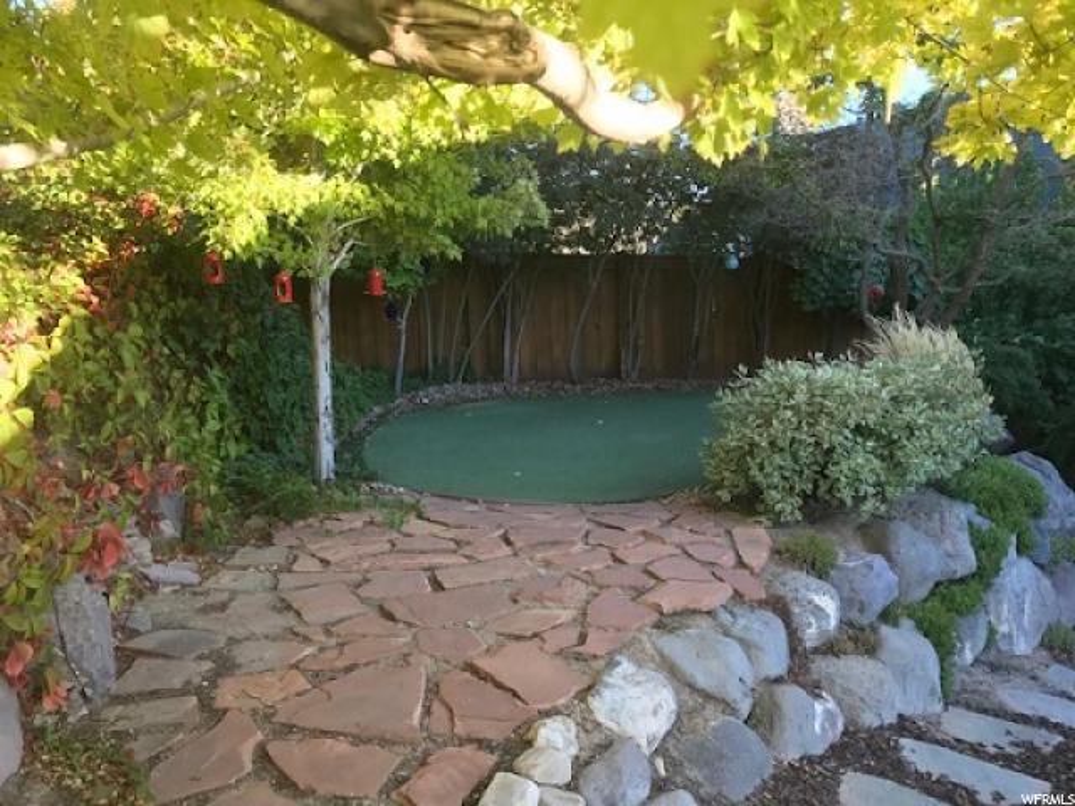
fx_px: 870
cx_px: 538
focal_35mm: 28
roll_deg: +2.2
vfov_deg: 49.7
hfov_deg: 63.4
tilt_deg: -10.3
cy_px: 403
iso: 40
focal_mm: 3.99
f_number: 1.8
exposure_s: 1/120
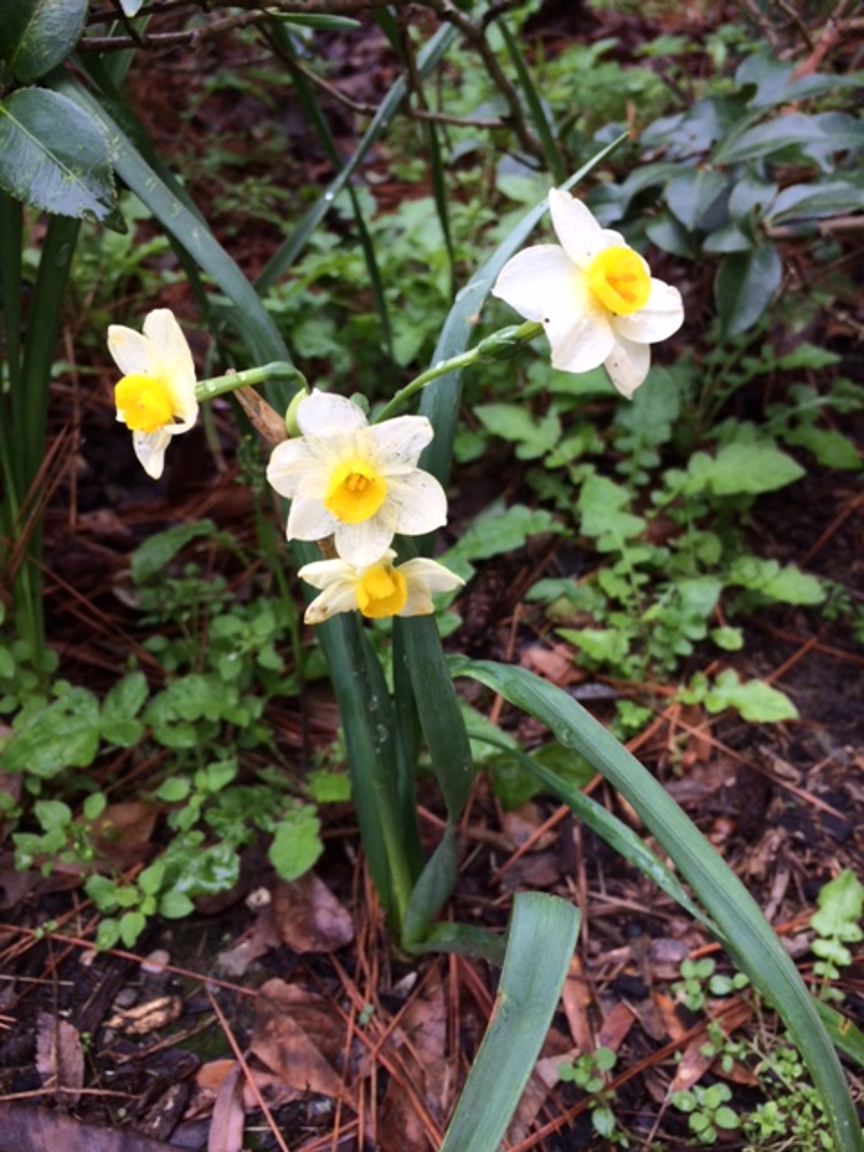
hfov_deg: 48.2
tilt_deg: -36.9
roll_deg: +2.4
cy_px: 576
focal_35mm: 29
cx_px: 432
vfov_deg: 61.7
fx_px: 965
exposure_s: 1/306
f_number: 2.2
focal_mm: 4.15
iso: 32
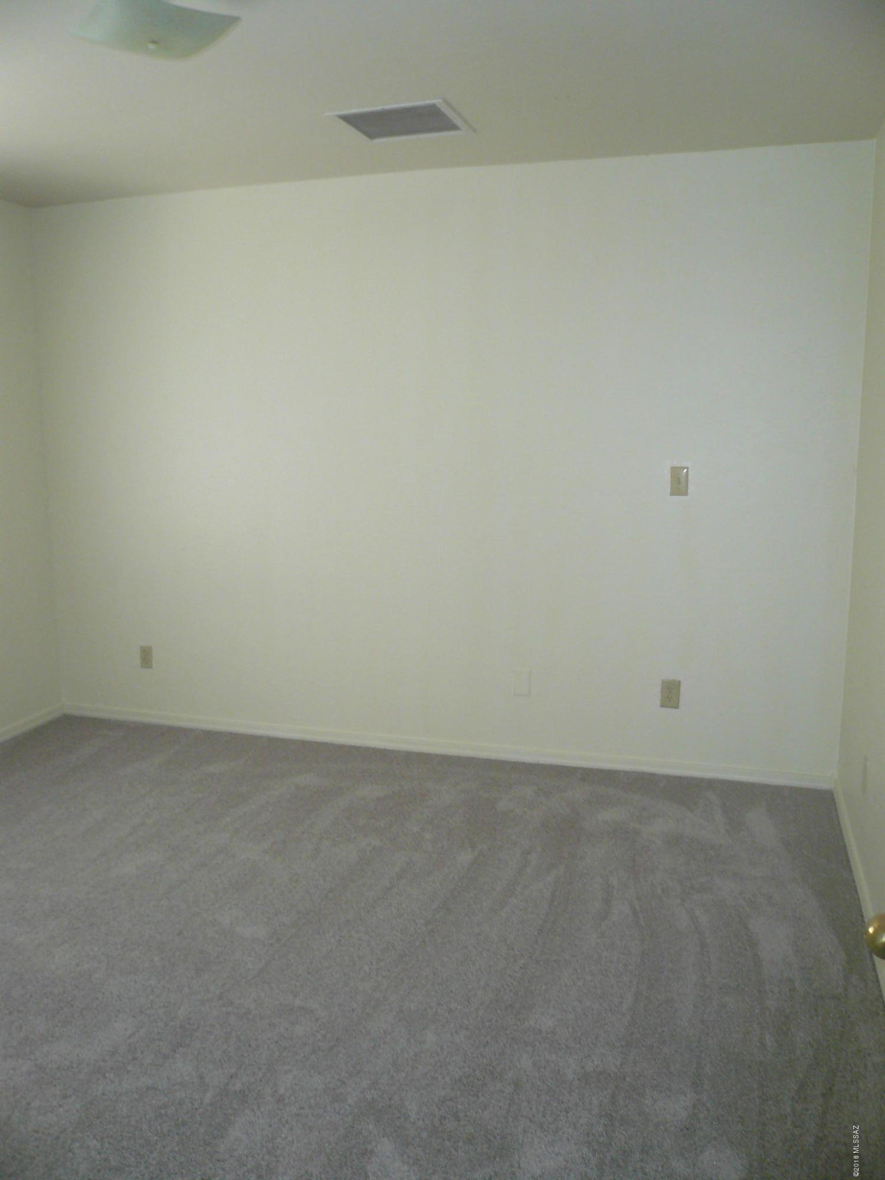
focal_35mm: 28
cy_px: 590
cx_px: 442
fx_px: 954
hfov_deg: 49.7
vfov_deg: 63.4
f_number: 2.8
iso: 160
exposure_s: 1/30
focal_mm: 4.6
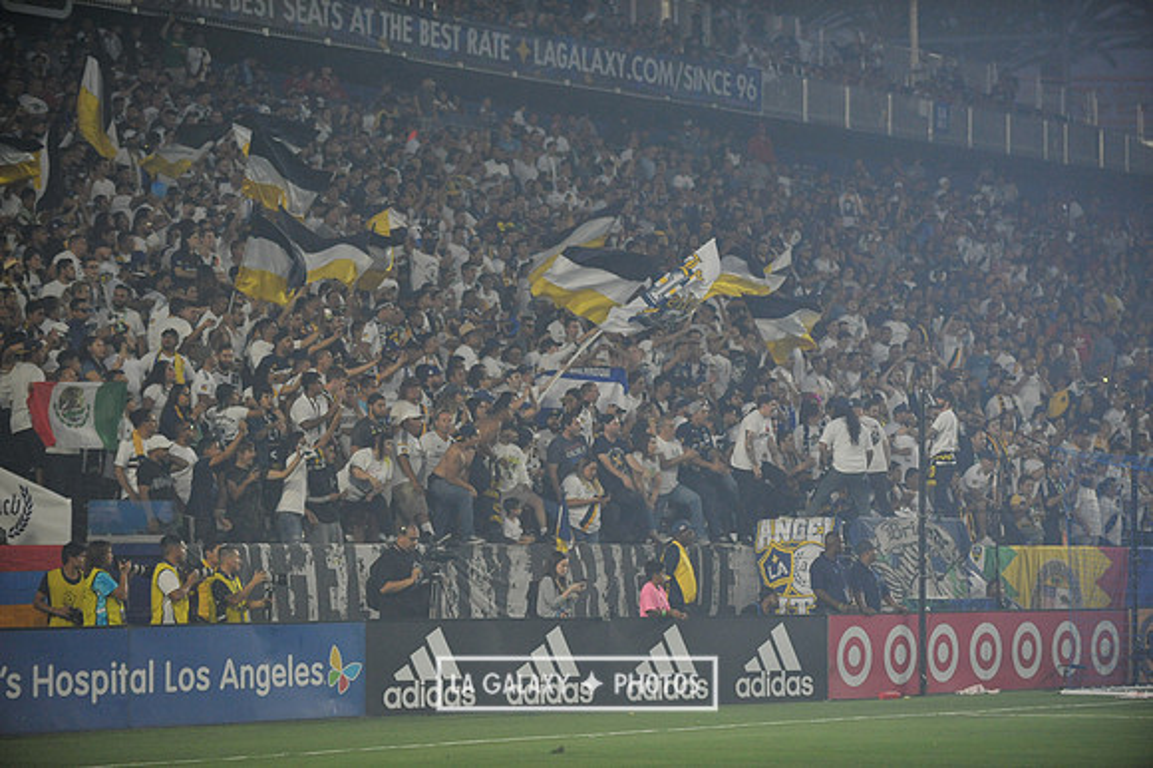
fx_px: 3841
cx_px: 576
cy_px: 384
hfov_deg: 17.1
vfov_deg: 11.4
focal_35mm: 120
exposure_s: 1/2500
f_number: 3.2
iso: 3200
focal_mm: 120
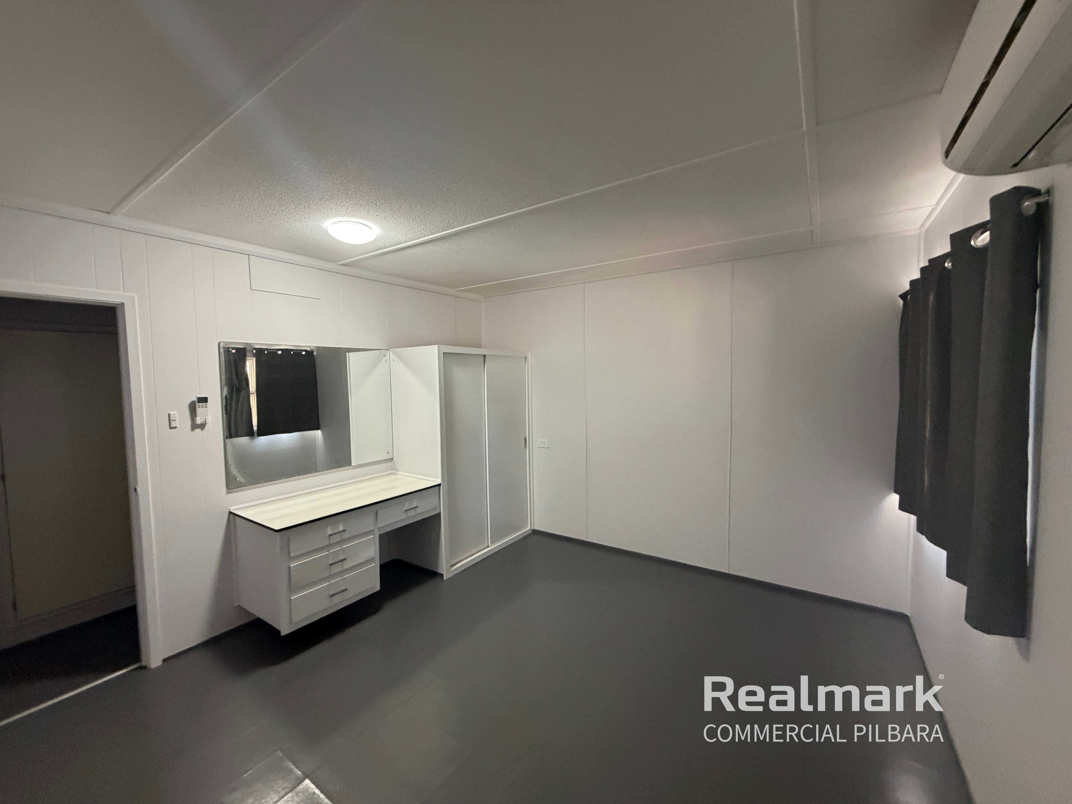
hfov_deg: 102.1
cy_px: 402
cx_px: 536
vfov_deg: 85.7
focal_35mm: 14
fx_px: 434
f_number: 2.2
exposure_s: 1/50
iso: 400
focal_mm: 2.22
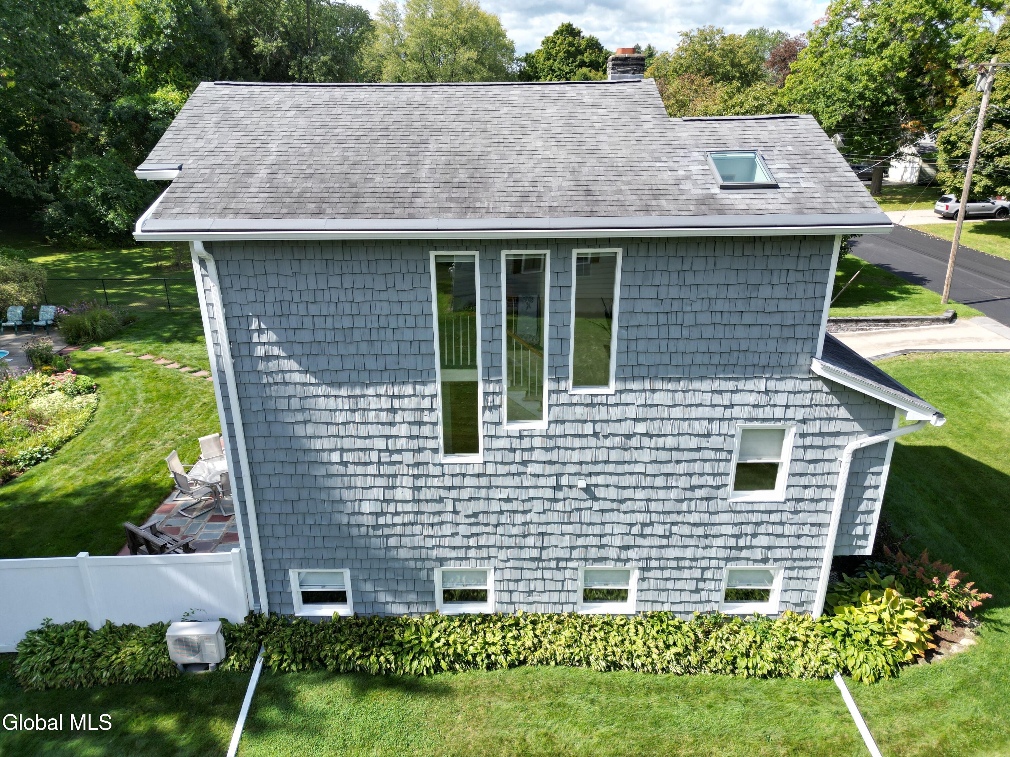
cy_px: 378
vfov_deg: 56.8
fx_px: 700
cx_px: 505
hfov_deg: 71.6
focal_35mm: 24
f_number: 1.7
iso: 120
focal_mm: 6.72
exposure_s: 1/1500
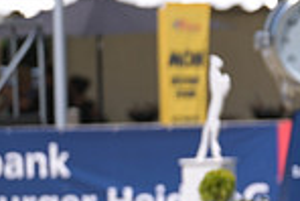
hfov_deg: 1.4
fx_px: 12437
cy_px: 54
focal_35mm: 1491
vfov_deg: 0.9
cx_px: 533
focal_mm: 380
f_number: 5
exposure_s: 1/1250
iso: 200
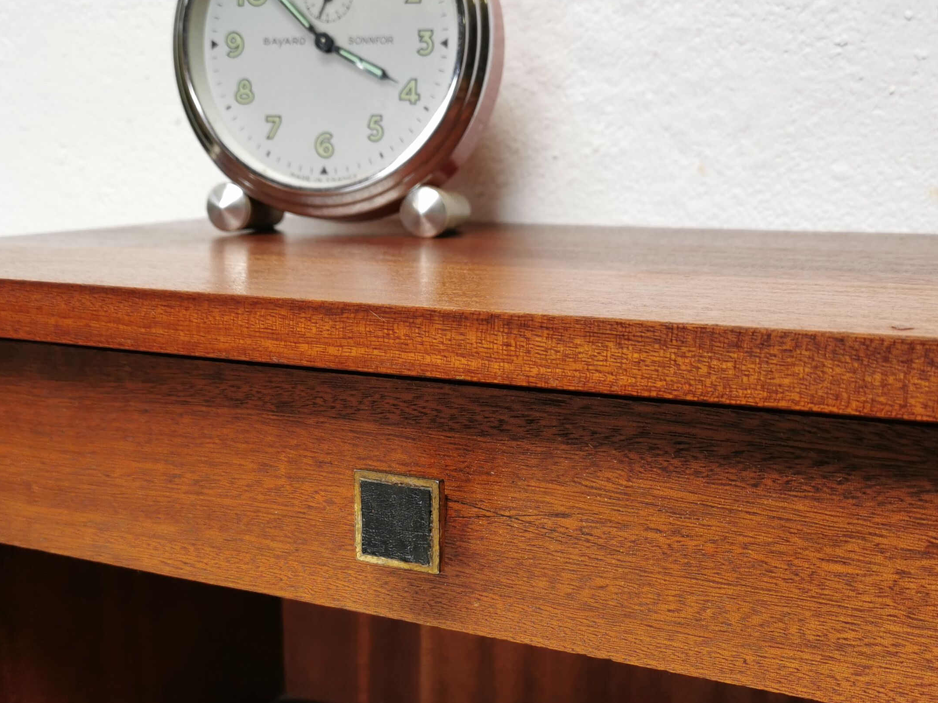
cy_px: 552
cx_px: 419
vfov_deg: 30.8
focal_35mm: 46
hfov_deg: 41.2
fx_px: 1247
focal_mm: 5.58
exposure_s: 1/100
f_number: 1.8
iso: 64
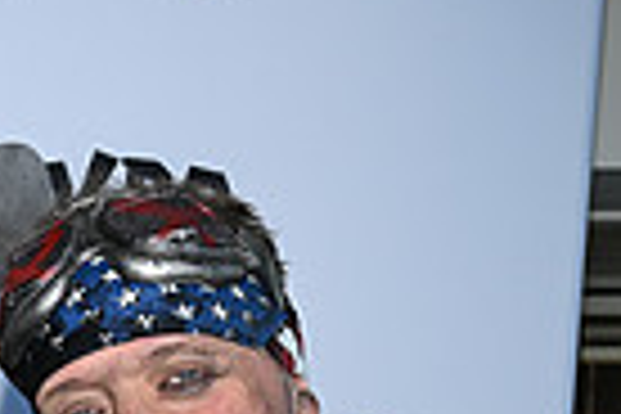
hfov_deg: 12.0
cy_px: 803
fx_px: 2674
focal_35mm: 155
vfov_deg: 8.4
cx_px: -567
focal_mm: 37
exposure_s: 1/200
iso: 200
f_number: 7.1
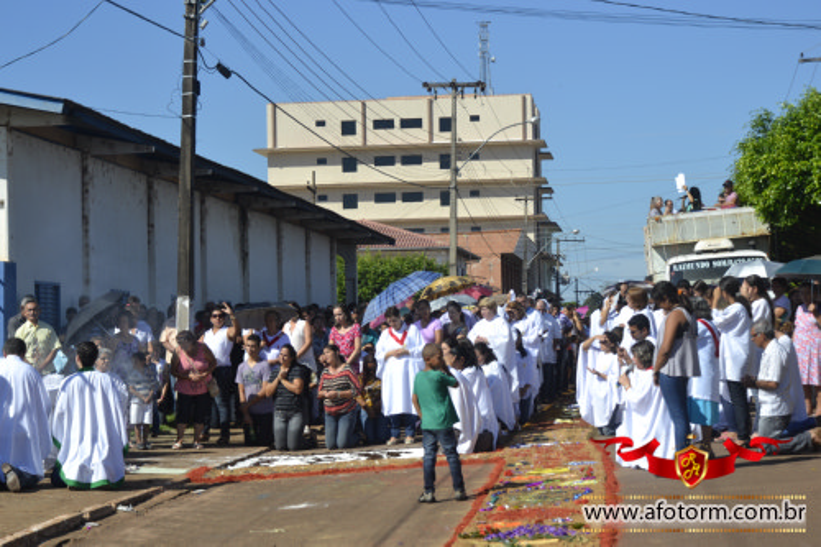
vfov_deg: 17.5
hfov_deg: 26.0
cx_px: 410
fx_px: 1778
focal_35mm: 78
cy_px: 274
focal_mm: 52
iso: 100
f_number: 9
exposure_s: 1/320
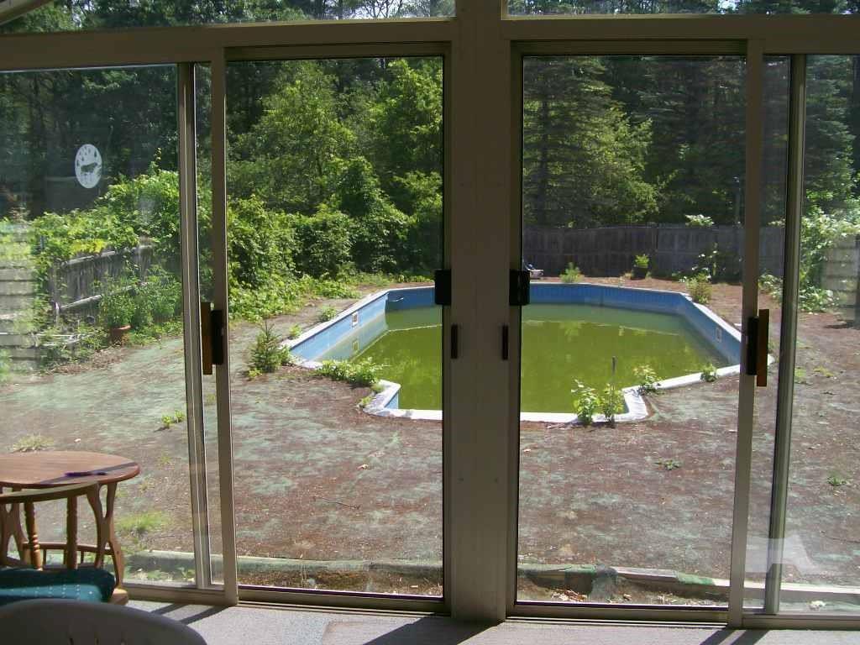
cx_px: 430
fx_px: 894
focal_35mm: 36
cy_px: 322
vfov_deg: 39.7
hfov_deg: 51.4
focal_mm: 6
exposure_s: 1/817
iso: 80
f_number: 2.7
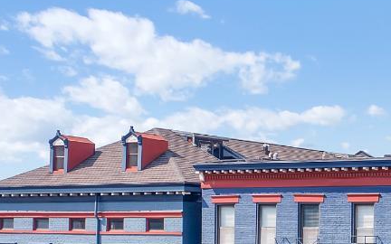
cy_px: 235
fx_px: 1055
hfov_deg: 20.3
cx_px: 404
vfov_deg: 13.1
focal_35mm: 99
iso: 100
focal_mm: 10.26
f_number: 5
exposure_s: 1/200
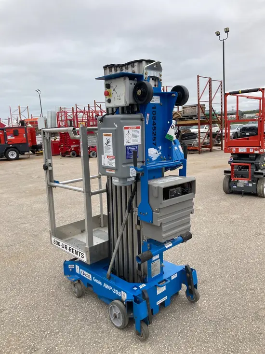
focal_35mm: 28
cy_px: 177
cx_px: 132
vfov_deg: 63.4
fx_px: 286
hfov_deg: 49.8
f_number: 1.8
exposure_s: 1/656
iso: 20
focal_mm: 3.99
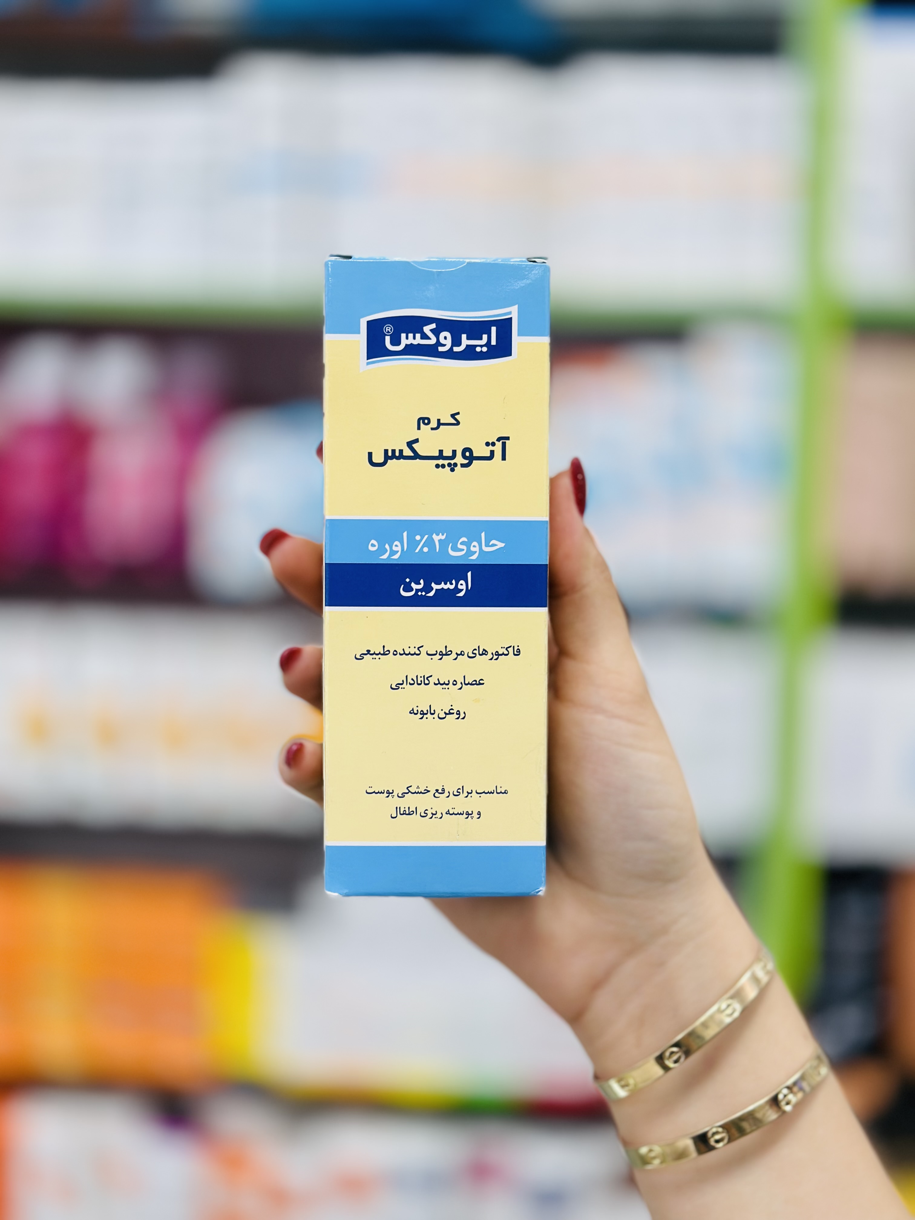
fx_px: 1692
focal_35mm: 48
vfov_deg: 39.7
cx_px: 458
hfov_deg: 30.3
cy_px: 610
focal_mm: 6.86
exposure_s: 1/100
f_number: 1.78
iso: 64
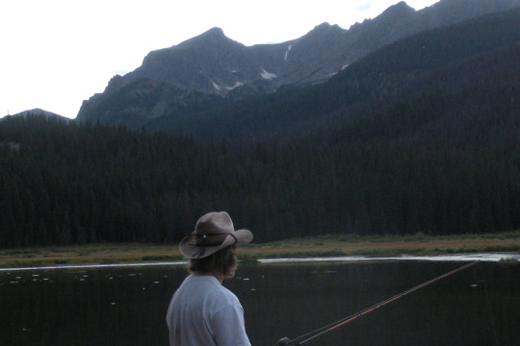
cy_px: 308
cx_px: 345
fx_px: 1025
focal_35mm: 71
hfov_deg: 28.3
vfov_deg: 18.9
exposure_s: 1/55.6
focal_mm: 6.3
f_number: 3.5
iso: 190
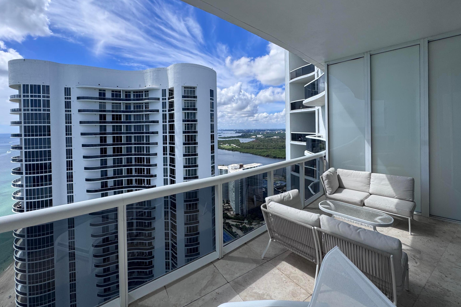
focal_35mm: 15
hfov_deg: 100.4
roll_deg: +0.5
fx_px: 192
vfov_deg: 76.8
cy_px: 130
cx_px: 228
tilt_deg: -1.3
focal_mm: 2.22
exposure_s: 1/2985
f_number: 2.2
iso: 50
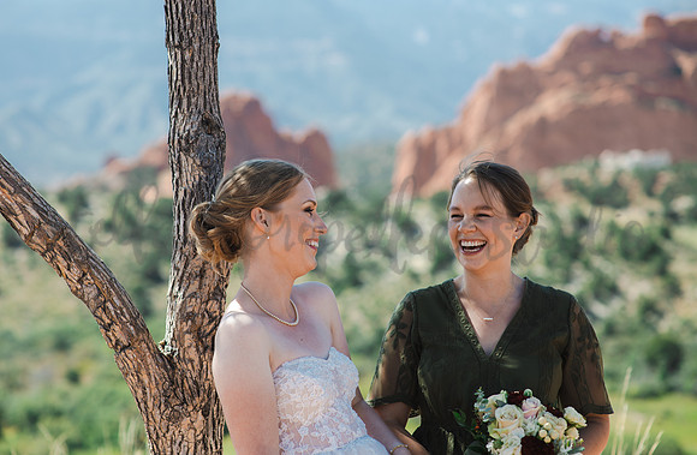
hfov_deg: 23.1
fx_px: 1702
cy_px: 219
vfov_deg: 15.2
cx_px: 336
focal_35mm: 88
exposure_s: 1/400
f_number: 3.2
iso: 100
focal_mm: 85
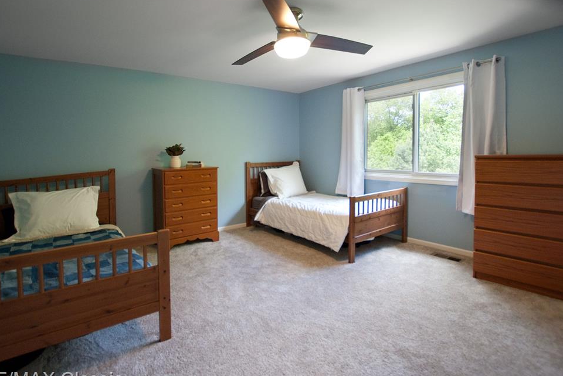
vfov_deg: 73.8
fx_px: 250
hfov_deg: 96.7
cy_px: 192
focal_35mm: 16
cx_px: 277
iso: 800
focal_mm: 10
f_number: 3.5
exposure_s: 1/80
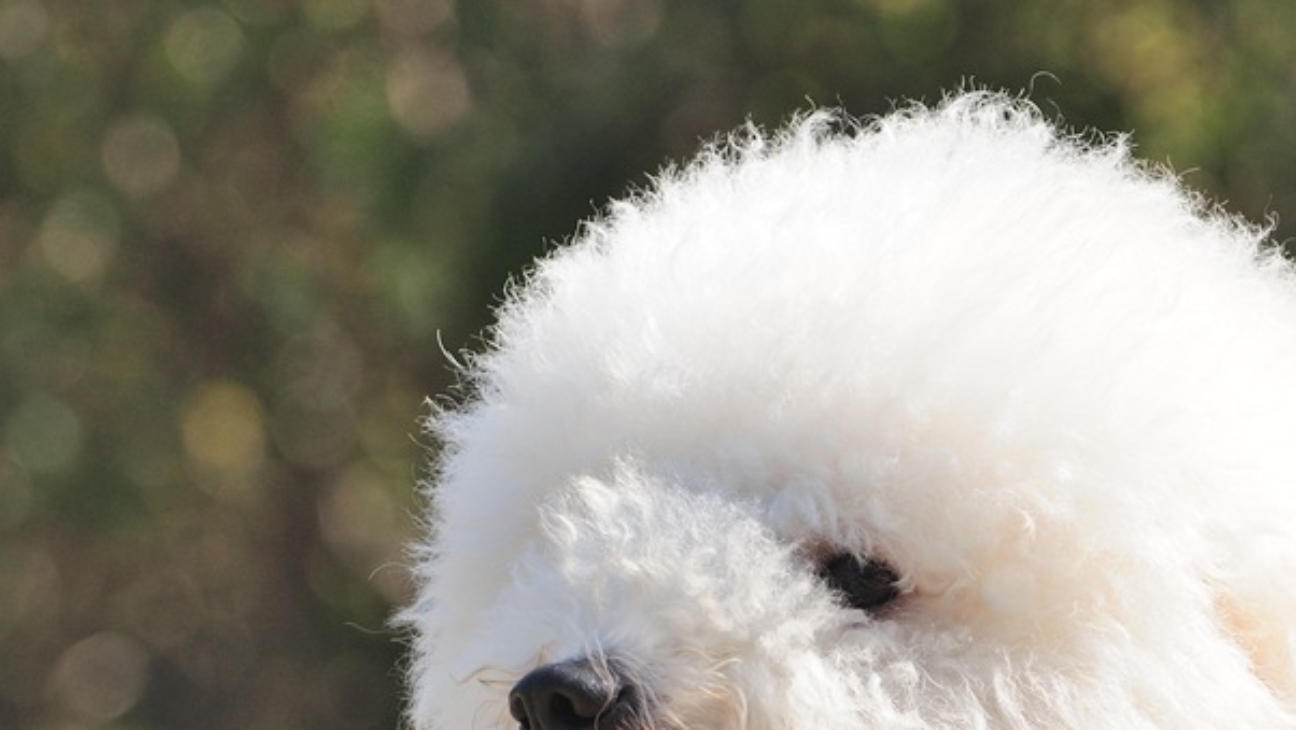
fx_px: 14227
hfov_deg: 5.2
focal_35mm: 414
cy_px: 672
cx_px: 607
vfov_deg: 2.9
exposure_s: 1/800
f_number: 5.6
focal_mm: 155
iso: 250
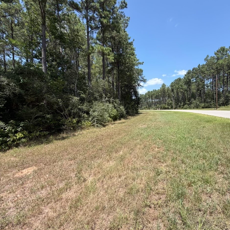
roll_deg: +2.5
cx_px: 137
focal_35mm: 17
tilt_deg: -0.8
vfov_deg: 84.0
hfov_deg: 83.1
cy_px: 113
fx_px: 128
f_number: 2.2
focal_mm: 2.22
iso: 40
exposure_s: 1/751
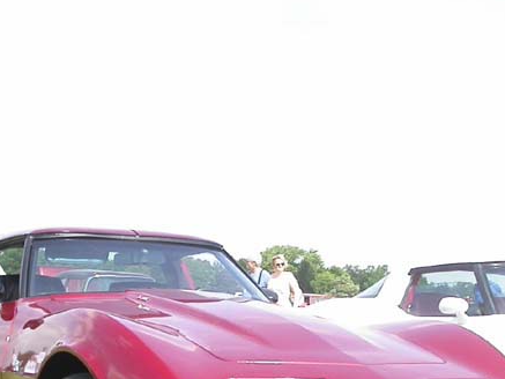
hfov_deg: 22.0
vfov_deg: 16.4
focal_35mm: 89
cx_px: 199
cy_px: 335
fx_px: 1299
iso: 100
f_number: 2.6
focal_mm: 7.85
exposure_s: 1/1000
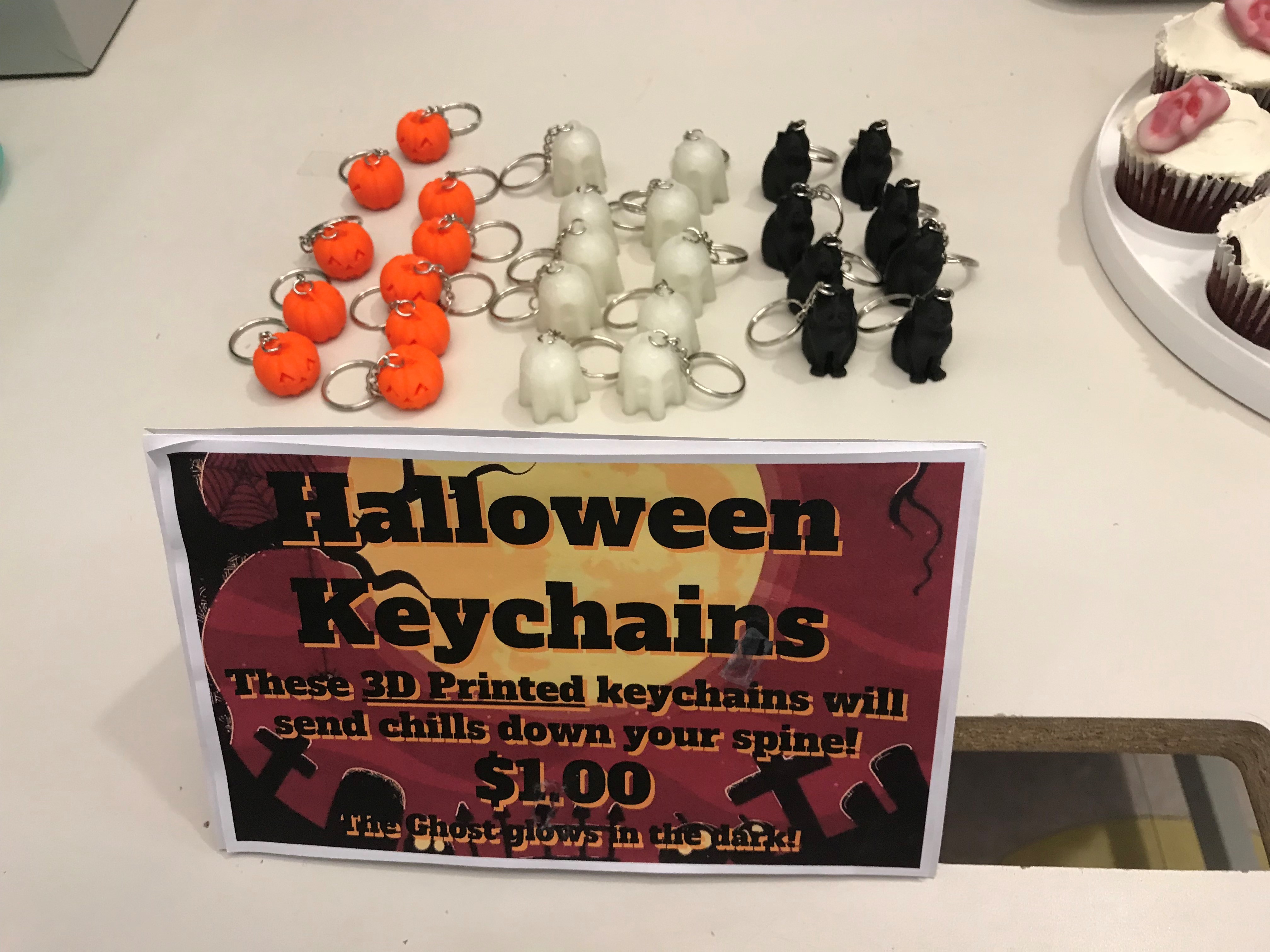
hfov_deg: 63.4
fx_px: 1027
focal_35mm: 28
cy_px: 476
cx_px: 635
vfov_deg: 49.7
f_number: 1.8
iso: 50
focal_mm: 3.99
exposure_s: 1/15
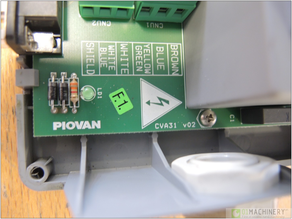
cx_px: 146
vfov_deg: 49.8
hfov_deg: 63.4
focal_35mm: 28
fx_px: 236
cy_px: 110
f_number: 2
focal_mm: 6
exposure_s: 1/13
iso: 400
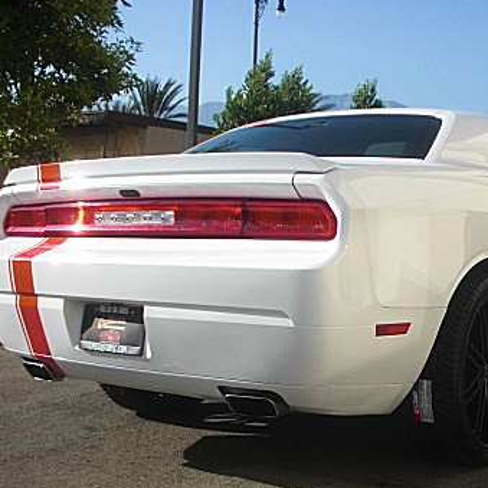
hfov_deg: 27.9
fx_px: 957
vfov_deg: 28.5
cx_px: 403
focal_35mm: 60
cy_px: 312
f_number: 7.9
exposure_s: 1/125
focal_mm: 6.3
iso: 50
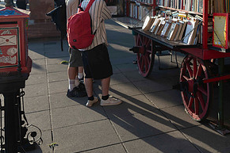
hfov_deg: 39.8
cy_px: 3
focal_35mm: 48
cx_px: 178
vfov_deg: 26.6
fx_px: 306
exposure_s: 1/320
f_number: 3.5
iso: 64
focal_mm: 24
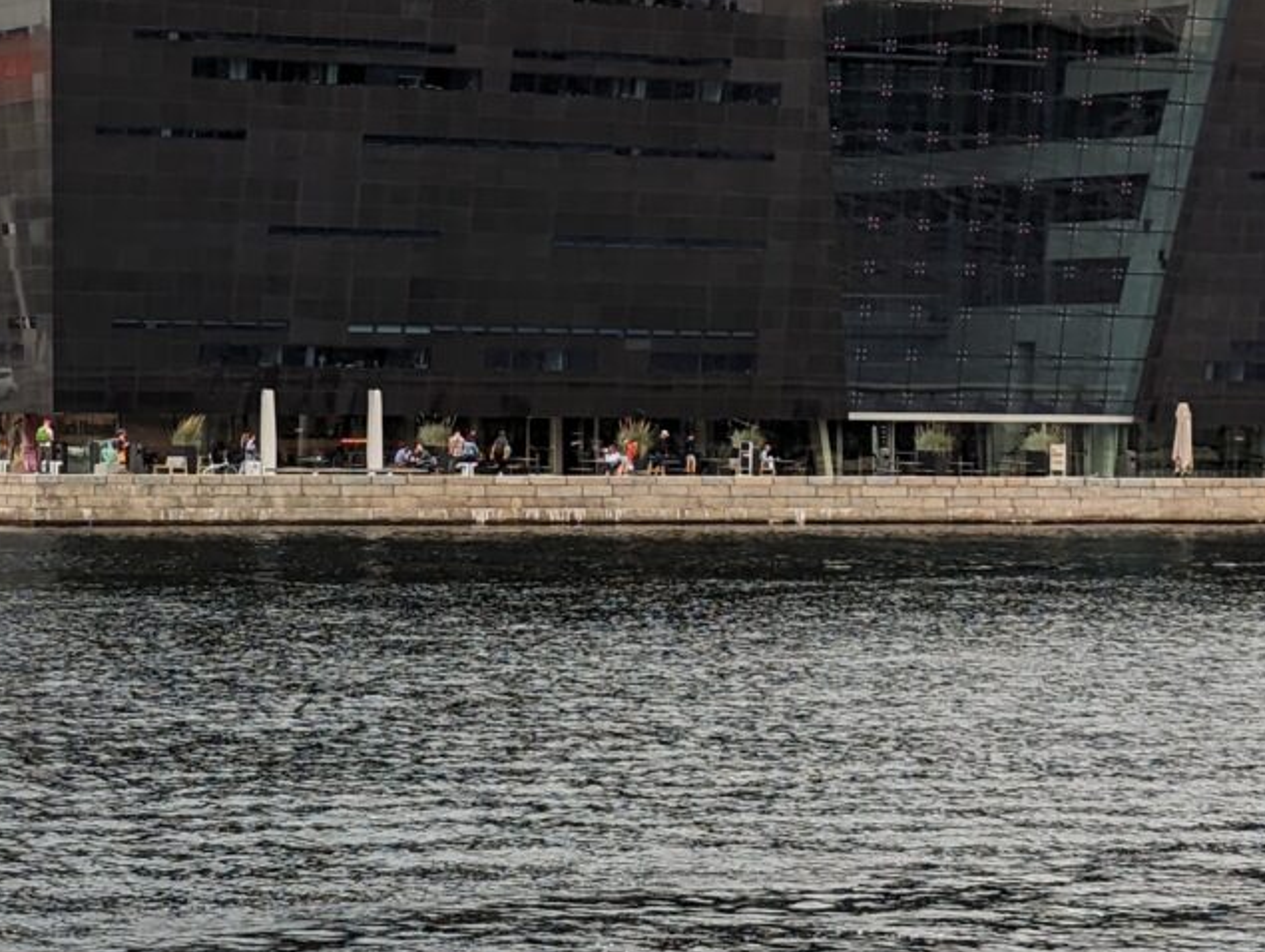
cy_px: 270
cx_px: 223
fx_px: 4428
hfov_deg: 16.1
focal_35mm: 121
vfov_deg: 12.2
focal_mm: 6.81
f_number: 1.85
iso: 45
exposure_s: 1/344
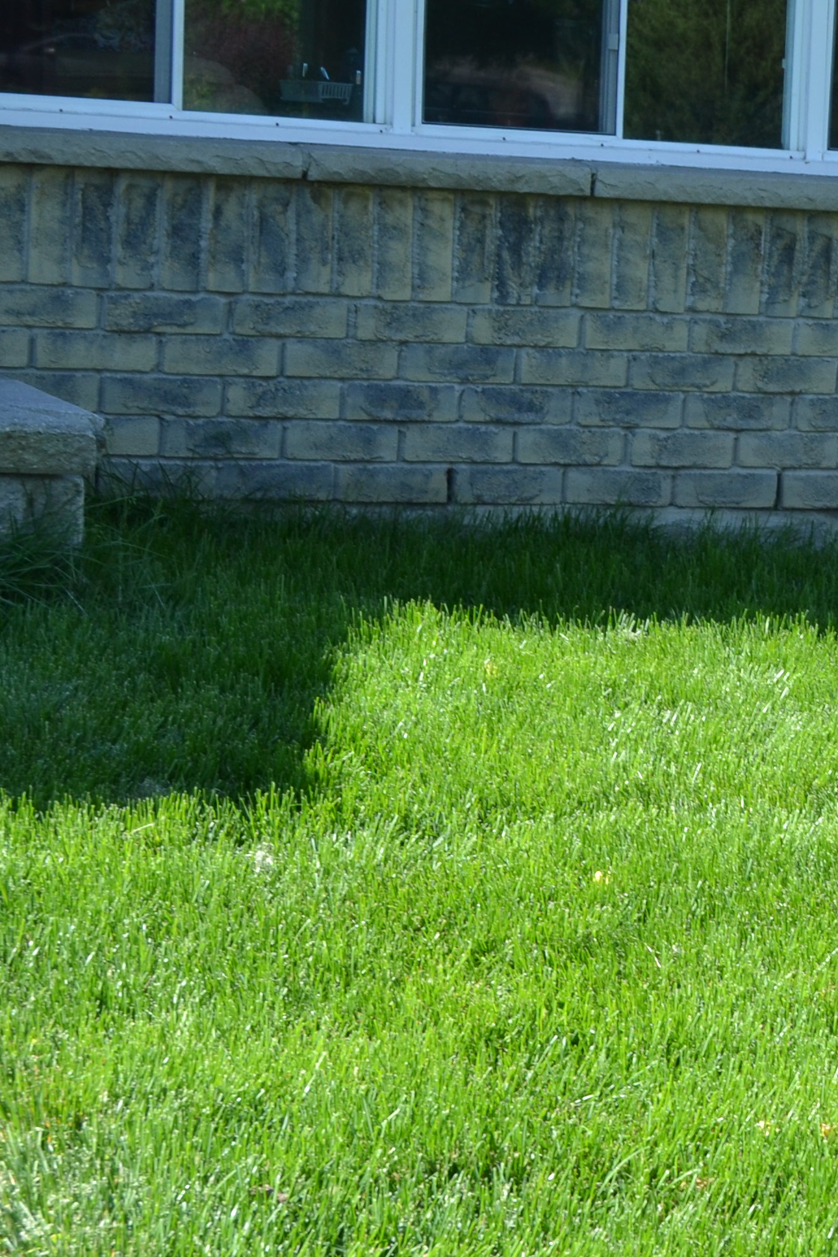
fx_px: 3491
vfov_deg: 20.4
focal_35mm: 100
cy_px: 770
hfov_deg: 12.8
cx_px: 1328
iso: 200
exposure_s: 1/125
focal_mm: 28
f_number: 8
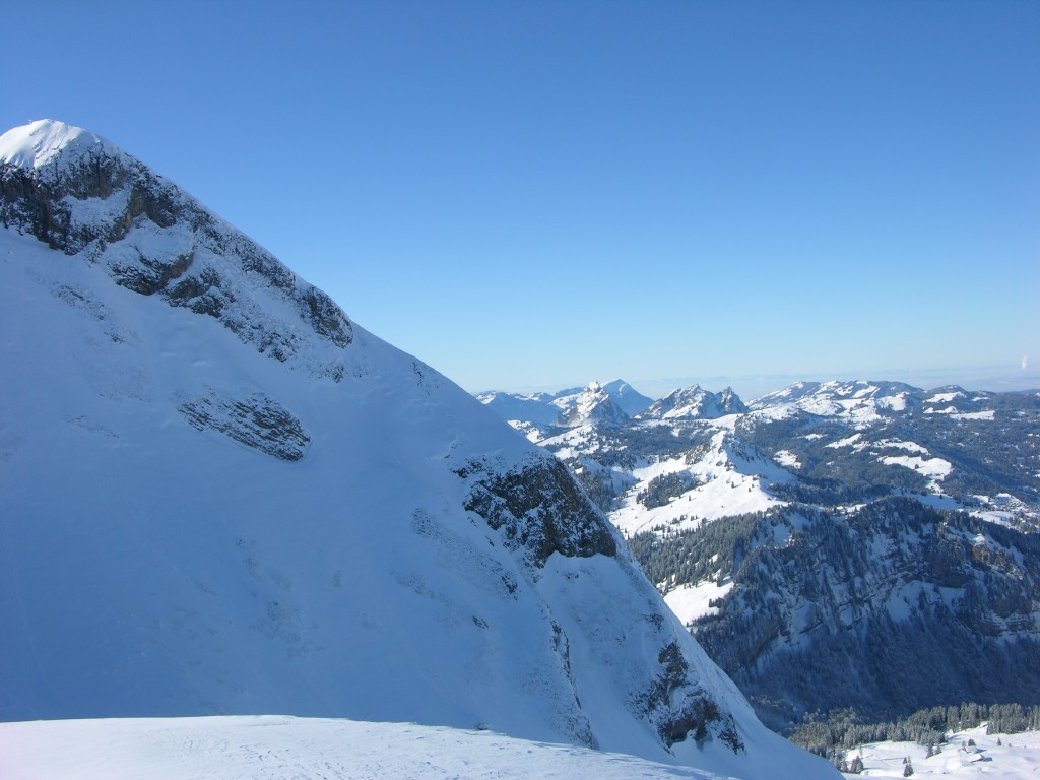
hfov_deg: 52.6
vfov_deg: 40.7
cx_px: 520
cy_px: 390
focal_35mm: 35
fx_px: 1052
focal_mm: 8.9
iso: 50
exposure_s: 1/224
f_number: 7.1
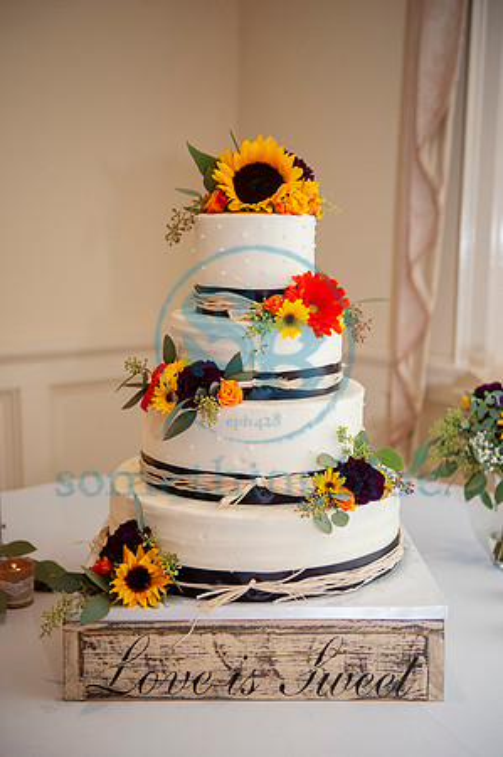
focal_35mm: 44
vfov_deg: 44.5
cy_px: 378
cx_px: 252
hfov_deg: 30.4
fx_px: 924
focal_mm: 44
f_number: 2.8
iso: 1000
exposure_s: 1/200
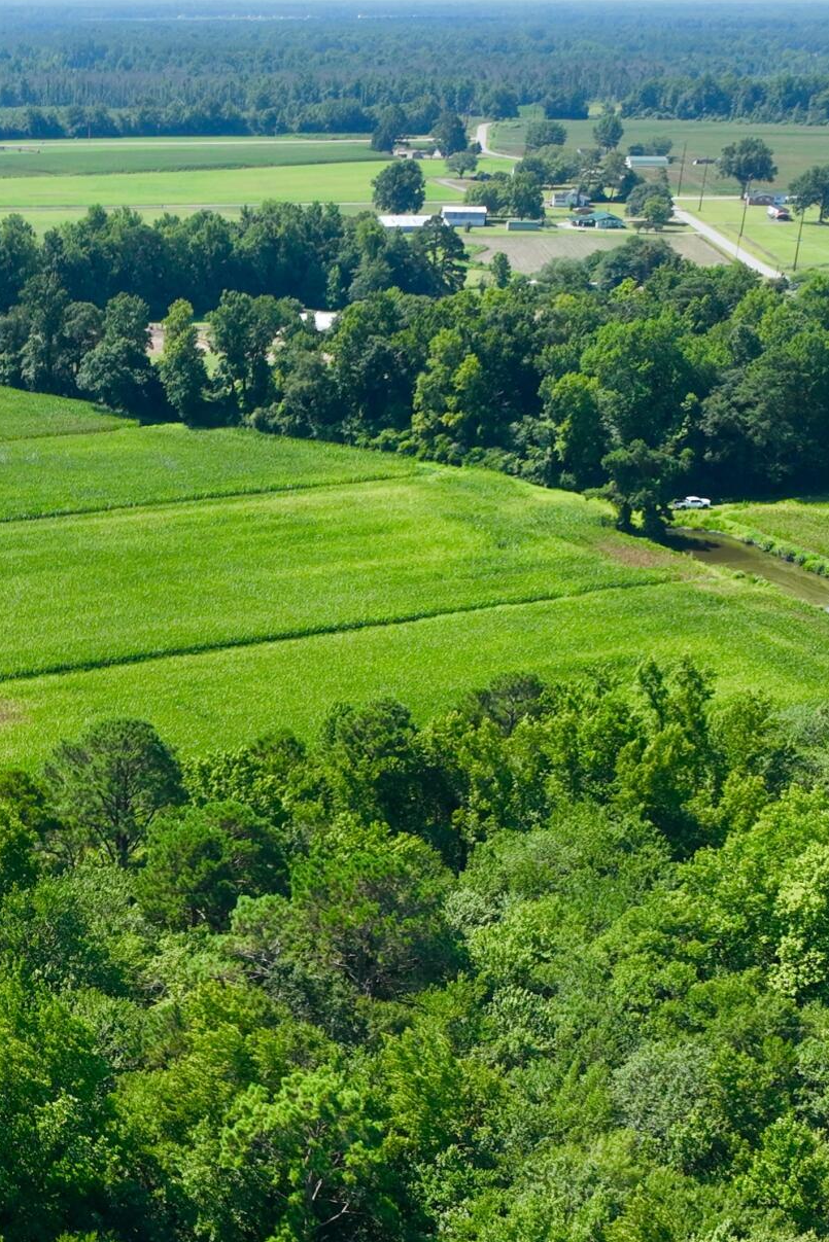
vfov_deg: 31.6
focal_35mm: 62
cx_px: -91
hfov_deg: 20.8
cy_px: 982
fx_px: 2141
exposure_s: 1/1600
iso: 200
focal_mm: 12.29
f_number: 2.8
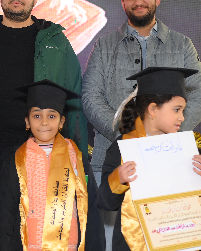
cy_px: 82
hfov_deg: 14.9
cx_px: -7
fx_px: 751
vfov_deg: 18.9
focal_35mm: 101
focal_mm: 50
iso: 640
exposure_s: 1/200
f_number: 2.8
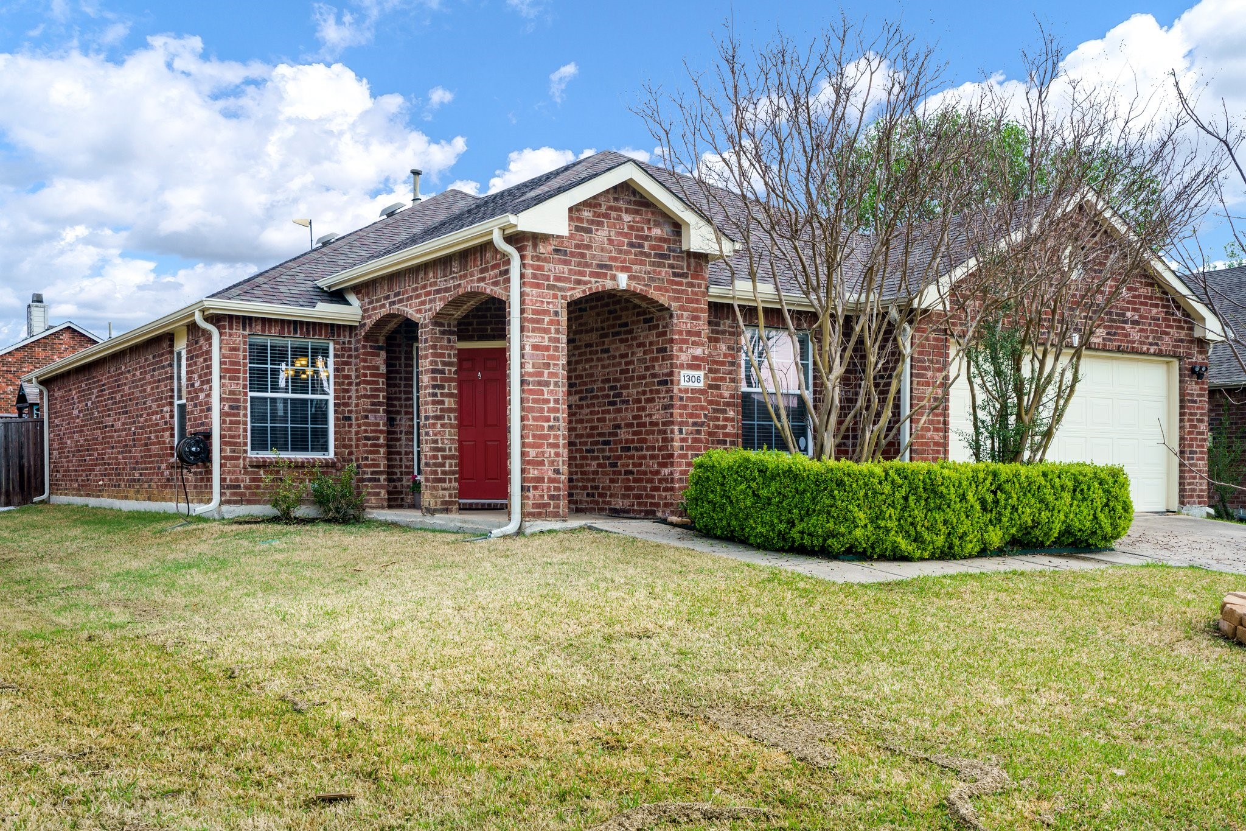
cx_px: 623
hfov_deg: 54.4
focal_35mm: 35
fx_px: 1211
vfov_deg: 37.8
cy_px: 416
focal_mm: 35
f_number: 8
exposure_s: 1/160
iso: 250
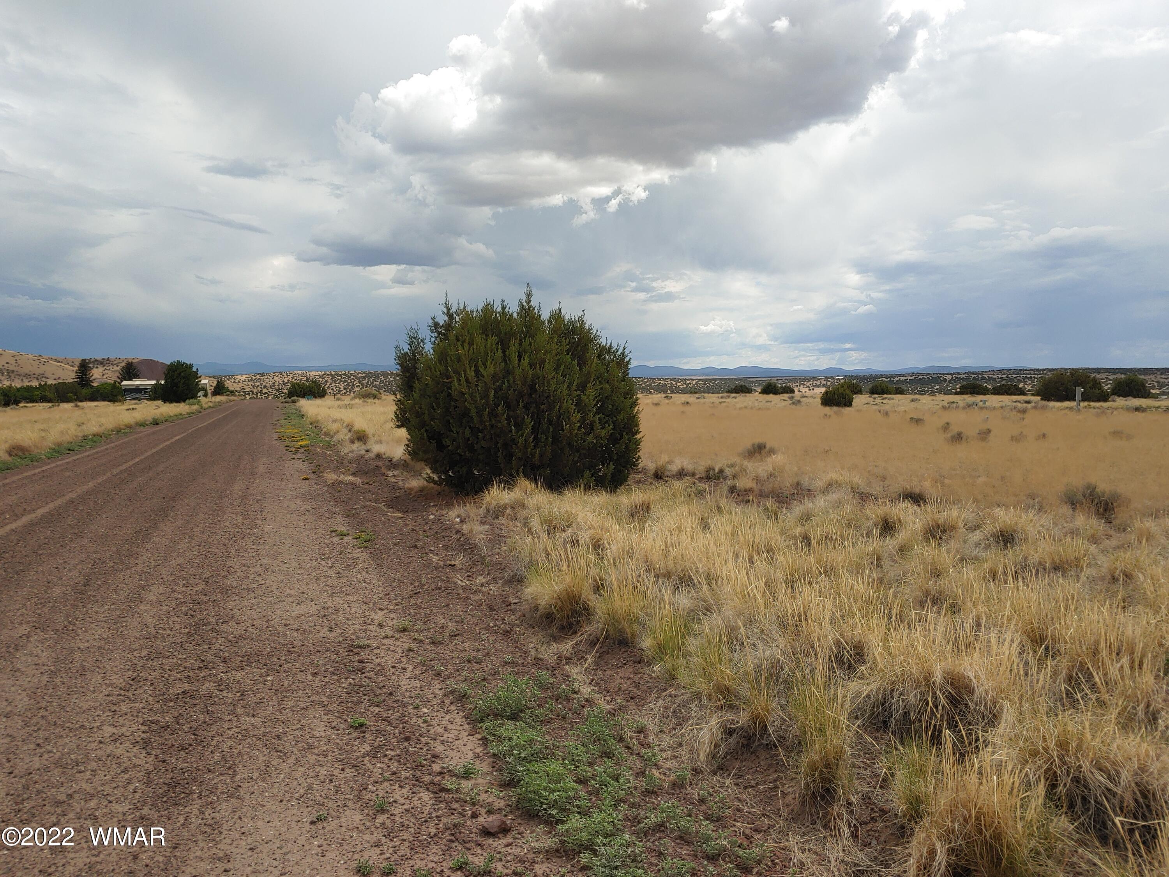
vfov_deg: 51.4
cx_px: 584
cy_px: 438
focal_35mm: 27
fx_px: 912
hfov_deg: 65.3
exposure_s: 1/4167
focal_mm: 4.23
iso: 50
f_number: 1.5
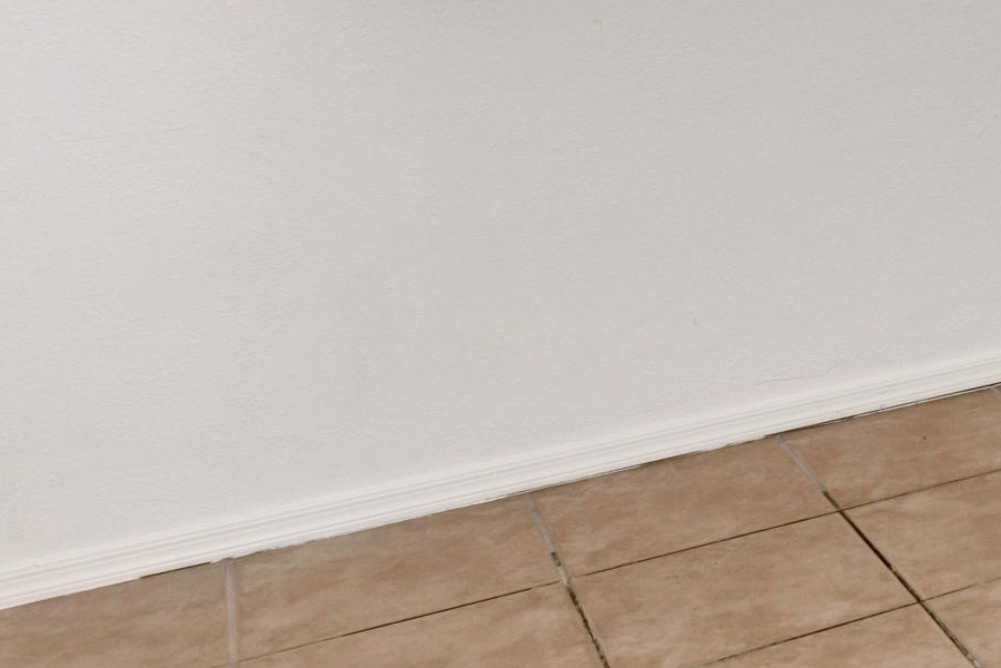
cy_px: -272
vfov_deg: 20.1
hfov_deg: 24.9
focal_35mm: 60
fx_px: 1668
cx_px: 1533
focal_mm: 12
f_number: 6.3
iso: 250
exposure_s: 1/125
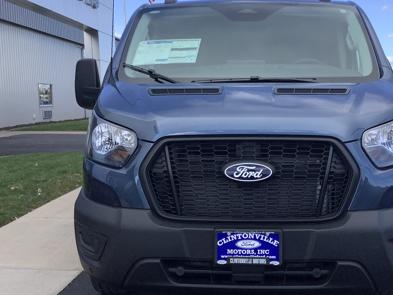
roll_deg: +1.1
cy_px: 148
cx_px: 225
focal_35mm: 45
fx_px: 511
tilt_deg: -6.2
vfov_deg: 32.2
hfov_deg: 42.0
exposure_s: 1/1274
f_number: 2.4
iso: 25
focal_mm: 3.3
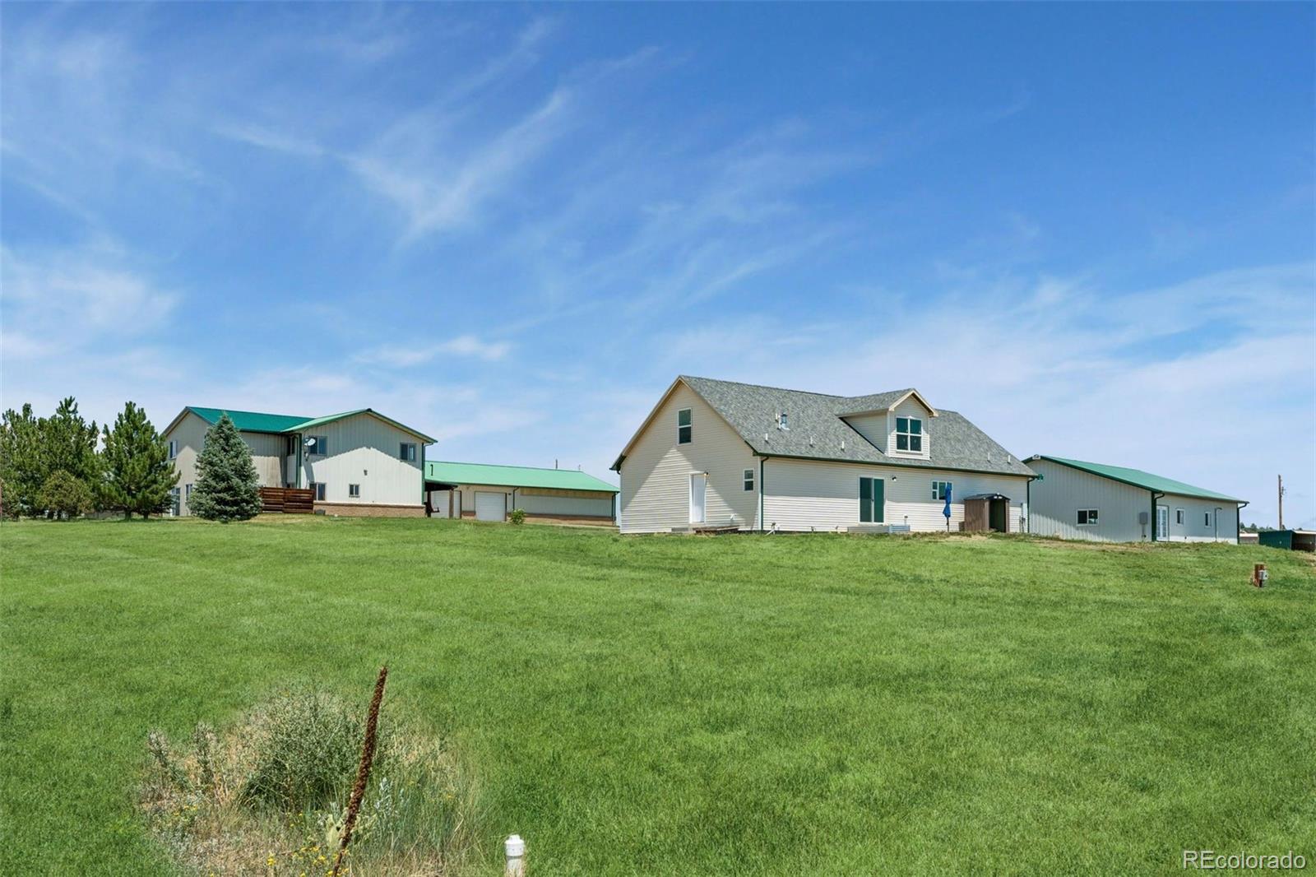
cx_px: 658
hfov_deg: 60.3
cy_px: 438
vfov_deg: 42.3
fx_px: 1133
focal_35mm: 31
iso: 400
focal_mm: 31
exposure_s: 1/1250
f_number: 9
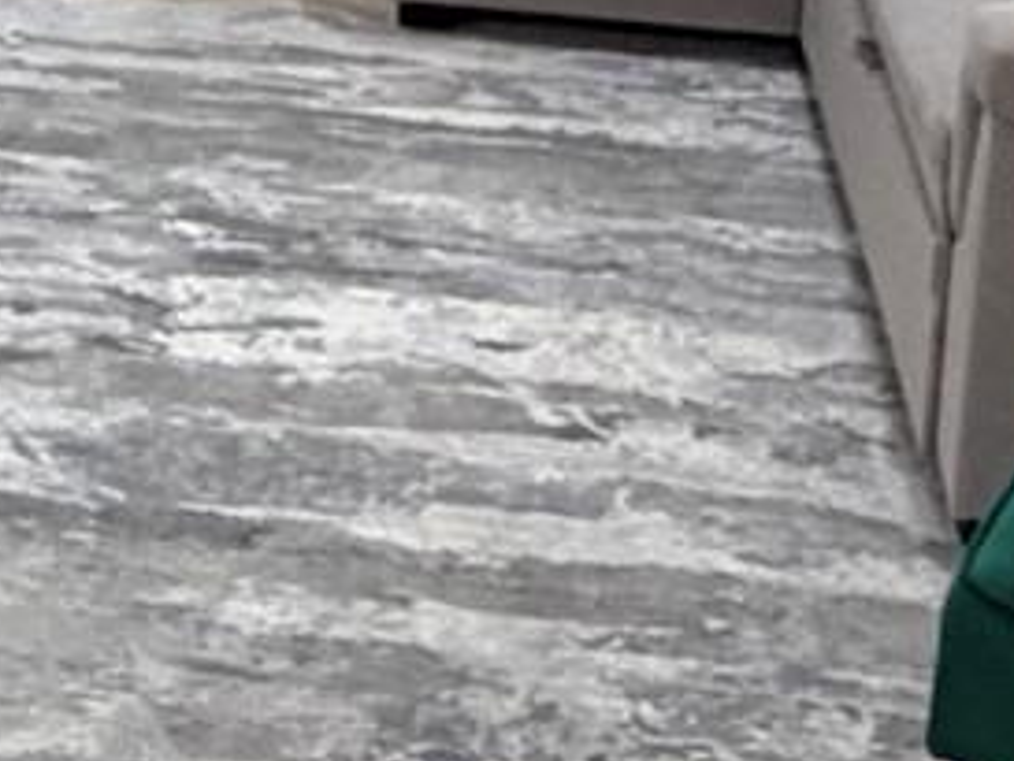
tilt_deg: -15.8
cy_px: -316
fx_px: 3077
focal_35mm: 105
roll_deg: +0.7
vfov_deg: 13.4
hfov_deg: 17.7
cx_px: -238
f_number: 2.2
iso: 320
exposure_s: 1/60
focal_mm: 2.22
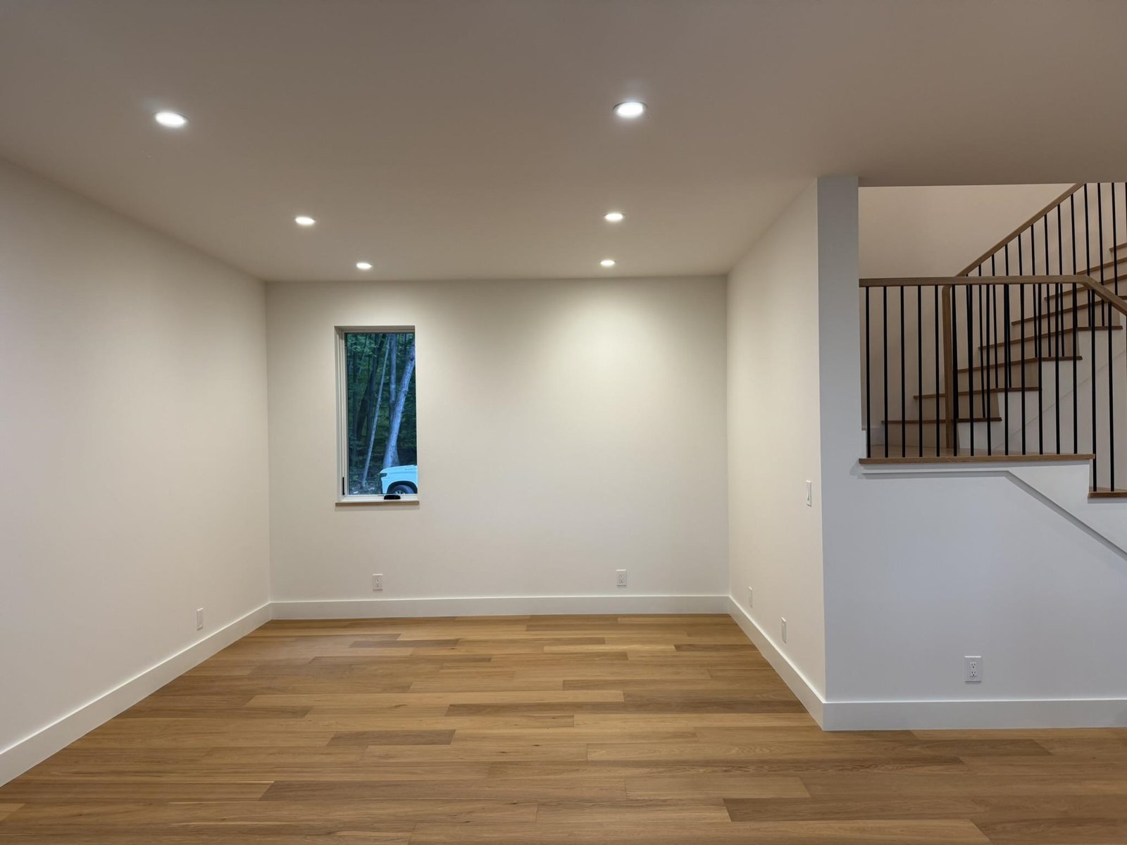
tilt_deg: +0.8
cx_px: 564
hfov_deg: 71.6
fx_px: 781
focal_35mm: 24
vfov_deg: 56.8
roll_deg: +0.6
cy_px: 422
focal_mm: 6.76
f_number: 1.78
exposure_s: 1/120
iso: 125
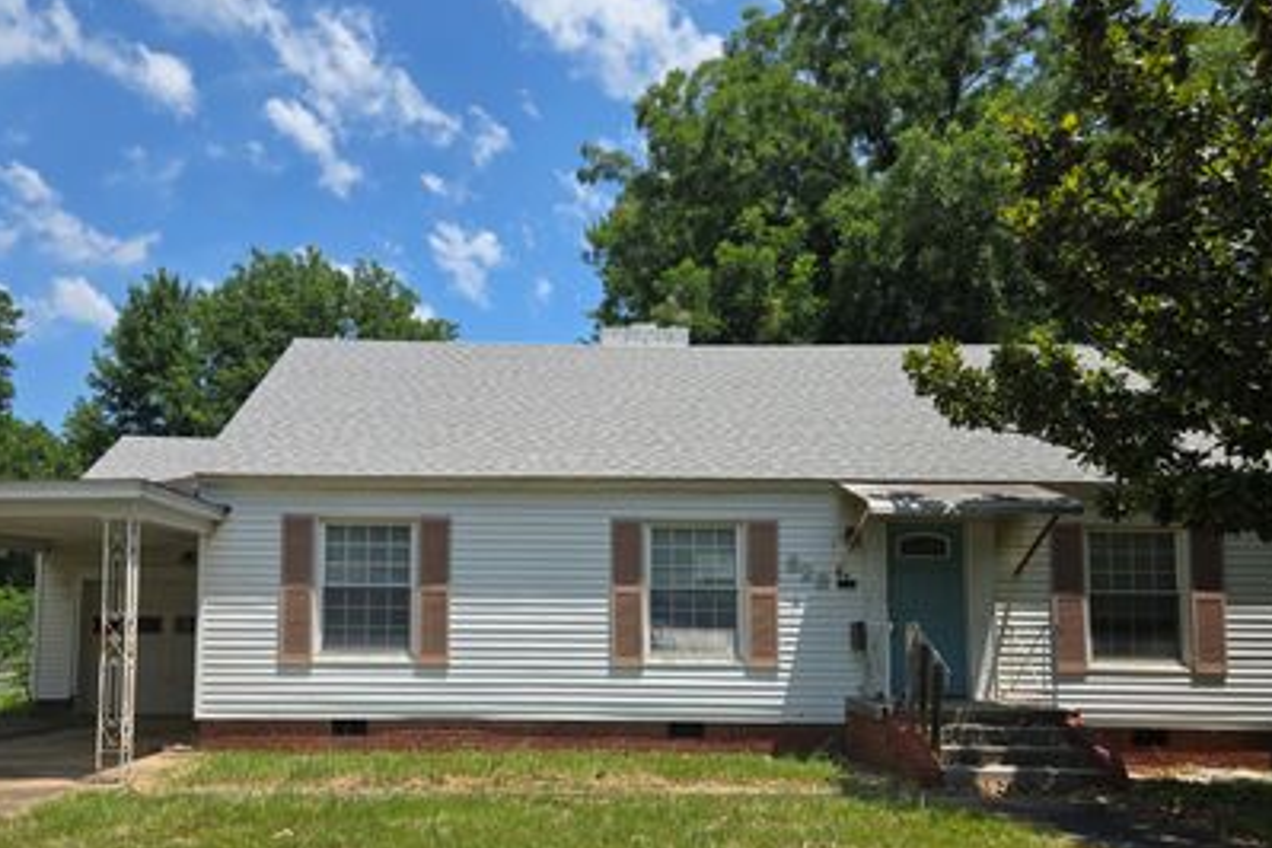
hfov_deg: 61.7
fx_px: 1060
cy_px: 559
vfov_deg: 43.1
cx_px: 555
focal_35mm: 30
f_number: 1.8
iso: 40
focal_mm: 5.4
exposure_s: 1/2921
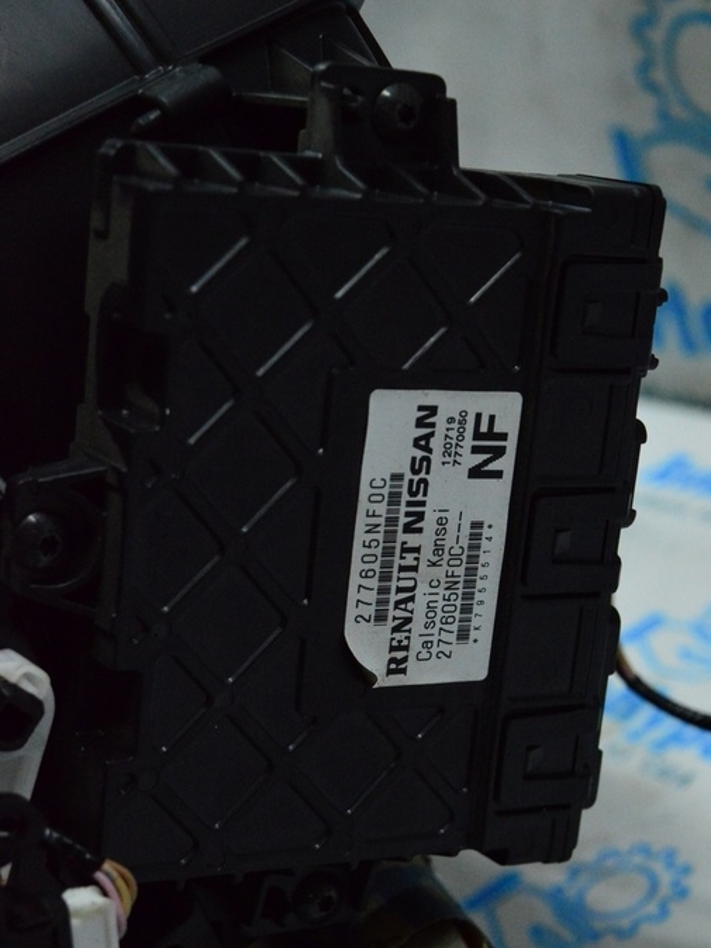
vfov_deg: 28.1
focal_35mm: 69
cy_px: 536
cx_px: 353
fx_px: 1891
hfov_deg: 21.3
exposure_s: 1/640
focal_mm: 42
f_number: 6.3
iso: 6400
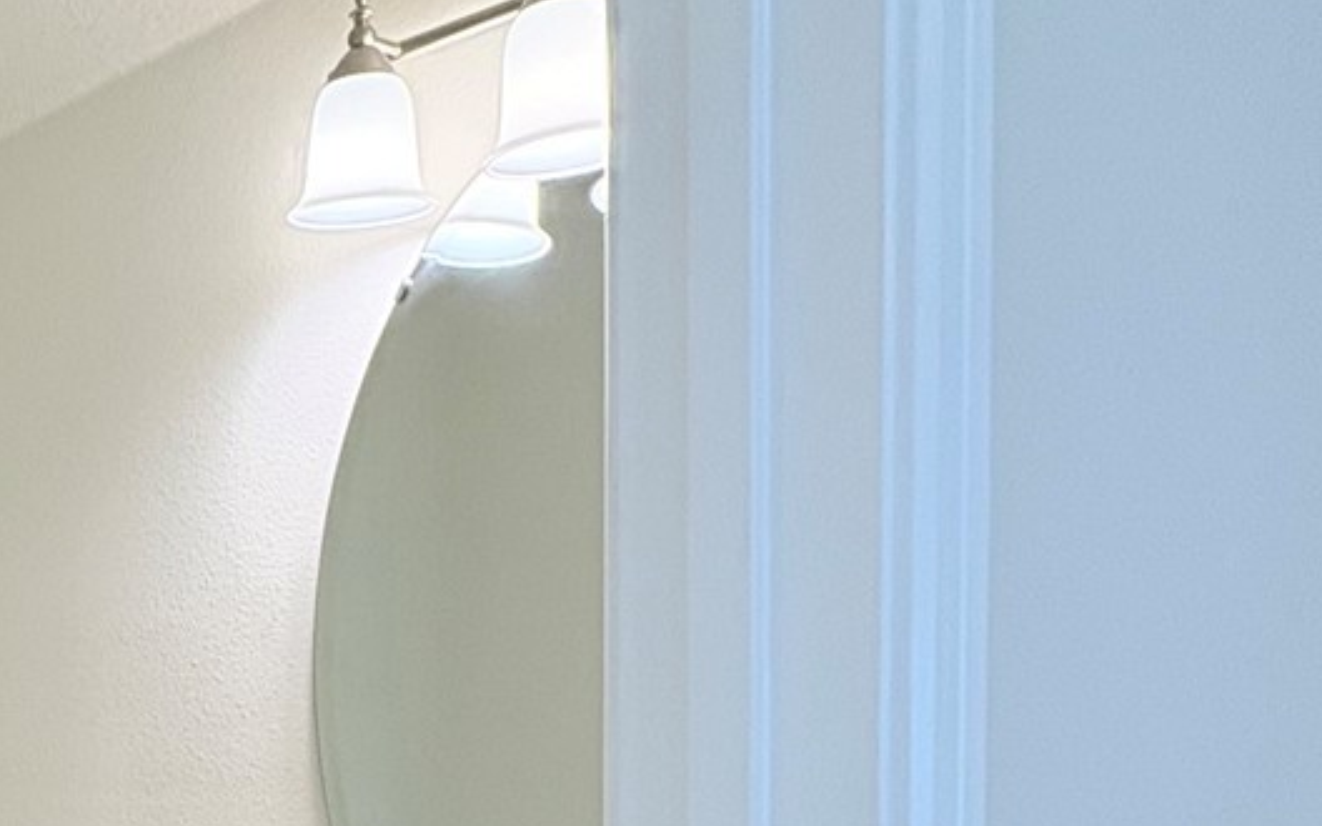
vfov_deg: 27.5
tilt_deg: +1.2
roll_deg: +0.8
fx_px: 1621
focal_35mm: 45
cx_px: -140
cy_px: 758
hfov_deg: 37.1
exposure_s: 1/120
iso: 250
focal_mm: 2.22
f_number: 2.2
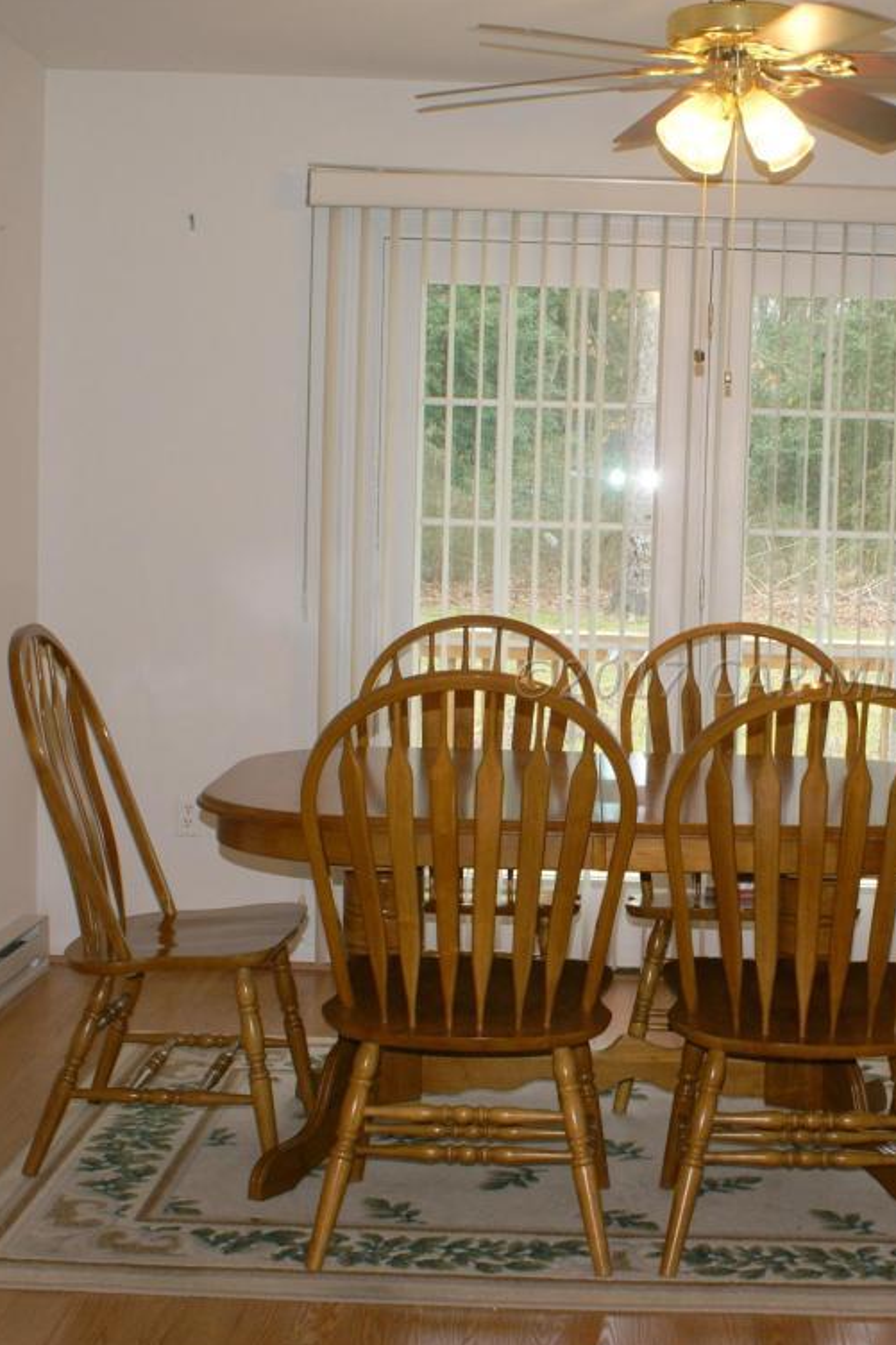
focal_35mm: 55
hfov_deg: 24.2
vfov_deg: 36.3
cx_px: 719
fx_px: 2054
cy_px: 679
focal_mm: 24
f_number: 5.6
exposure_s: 1/60
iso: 200
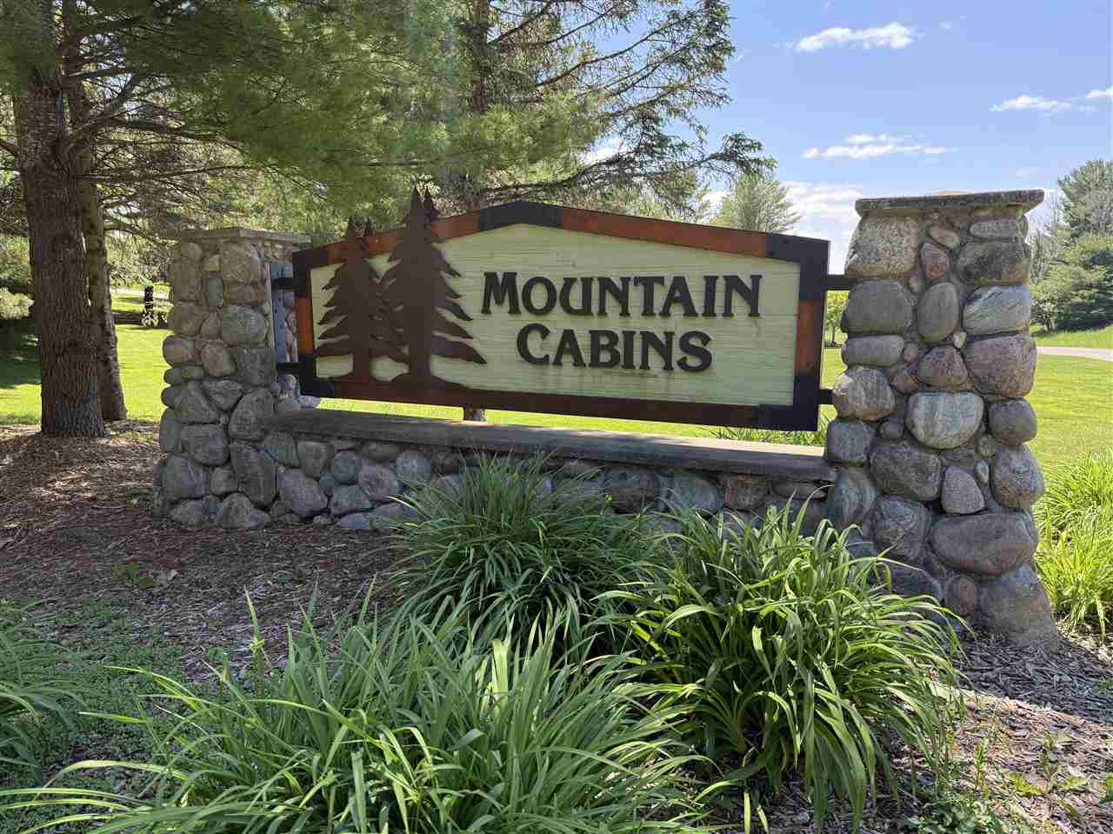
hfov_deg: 71.6
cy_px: 417
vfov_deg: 56.8
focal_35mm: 24
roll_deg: +0.4
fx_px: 771
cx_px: 556
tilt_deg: -9.5
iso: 100
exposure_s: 1/695
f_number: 1.78
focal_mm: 6.76
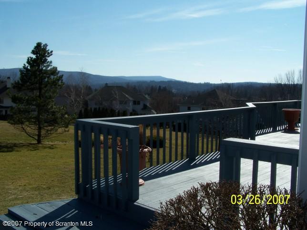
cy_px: 115
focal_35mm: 38
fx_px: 337
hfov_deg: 49.0
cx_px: 154
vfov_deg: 37.7
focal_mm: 6.3
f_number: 8
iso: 80
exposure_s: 1/500
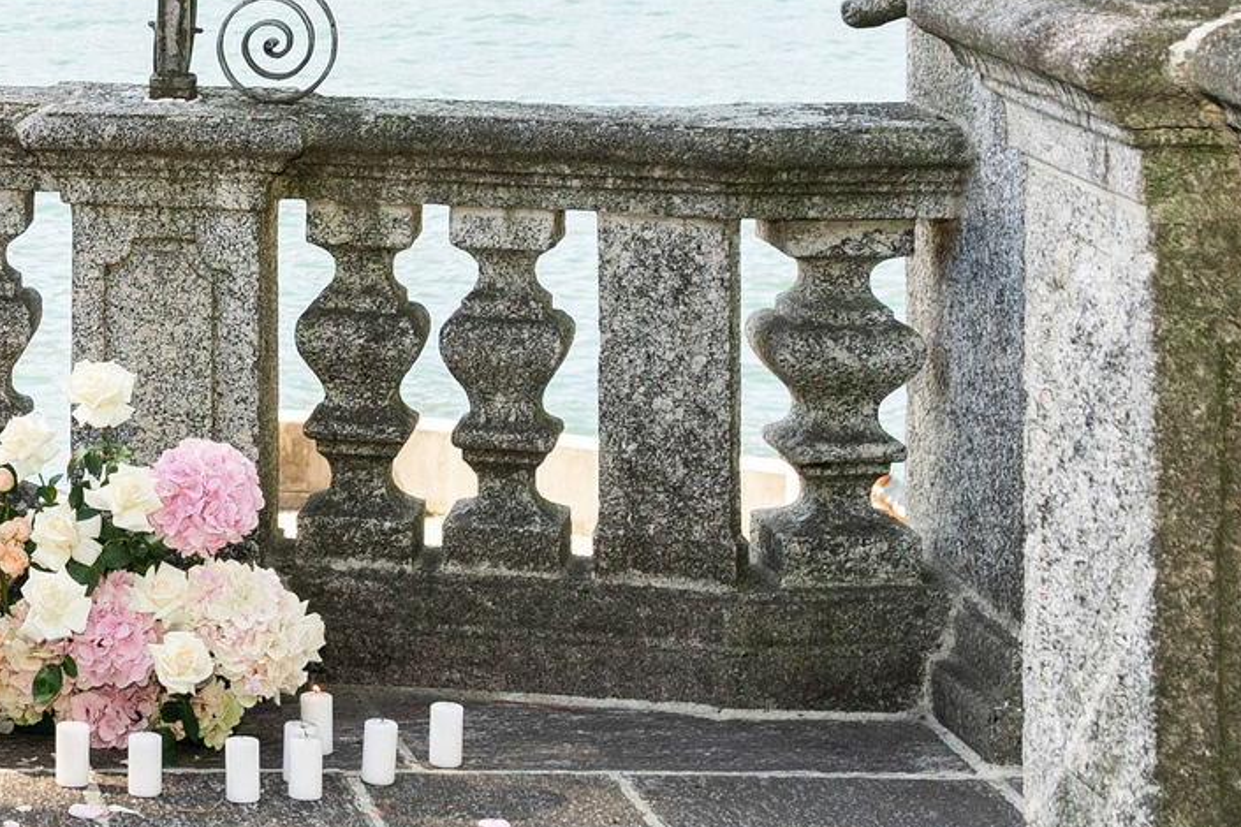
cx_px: -688
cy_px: -179
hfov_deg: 13.8
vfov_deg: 9.8
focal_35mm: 138
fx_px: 4757
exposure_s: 1/250
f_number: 6.3
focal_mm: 38
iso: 250
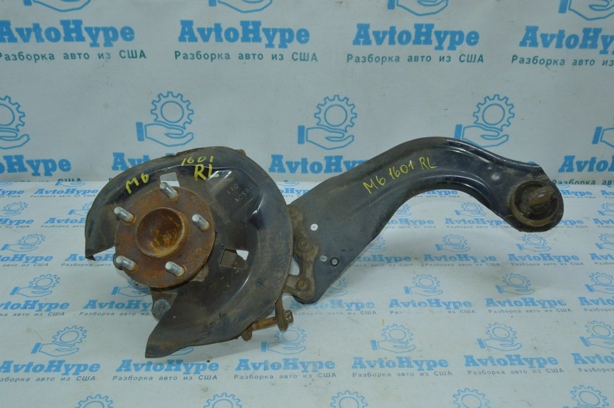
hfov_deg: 57.3
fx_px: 562
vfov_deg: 39.9
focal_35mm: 33
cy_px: 204
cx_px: 307
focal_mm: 22
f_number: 16
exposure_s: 1/40
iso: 1250
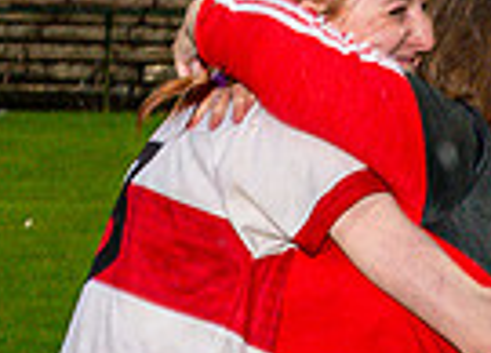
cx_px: 269
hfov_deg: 7.5
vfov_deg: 5.4
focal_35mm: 268
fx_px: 3745
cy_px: 276
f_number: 4.5
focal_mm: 45
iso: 1600
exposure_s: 1/160
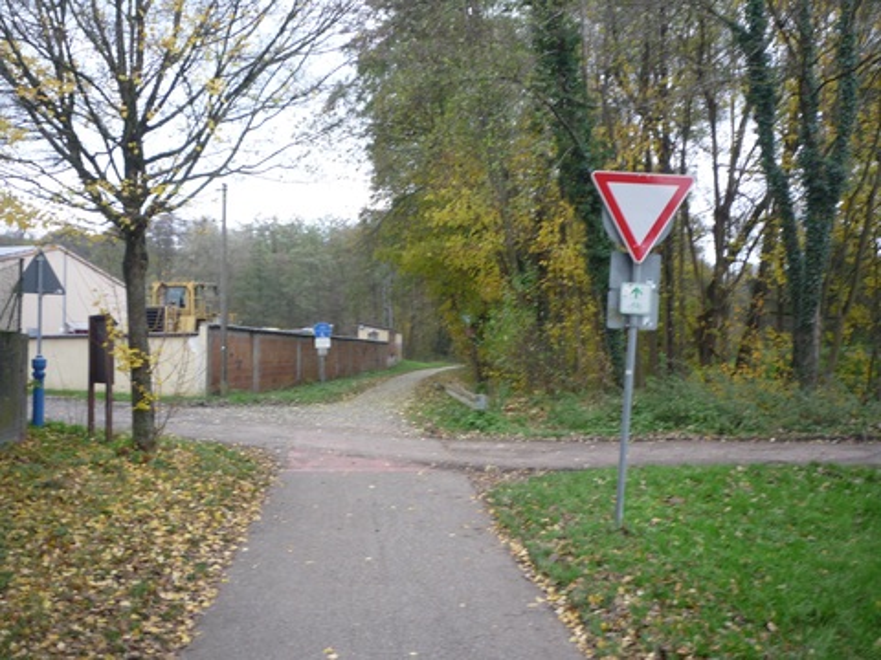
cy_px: 330
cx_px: 440
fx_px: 814
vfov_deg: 44.2
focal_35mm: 32
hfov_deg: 56.8
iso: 100
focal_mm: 5.2
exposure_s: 1/40
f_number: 3.3
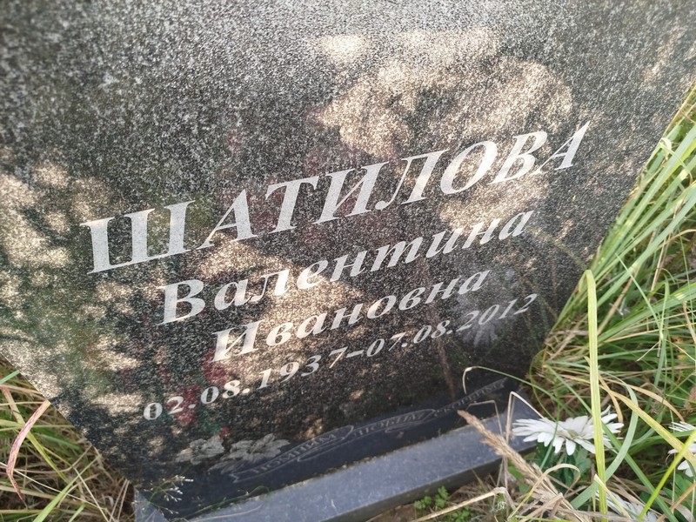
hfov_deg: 71.6
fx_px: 483
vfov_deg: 56.8
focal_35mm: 24
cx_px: 348
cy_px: 261
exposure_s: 1/50
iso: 100
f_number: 1.7
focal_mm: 5.31
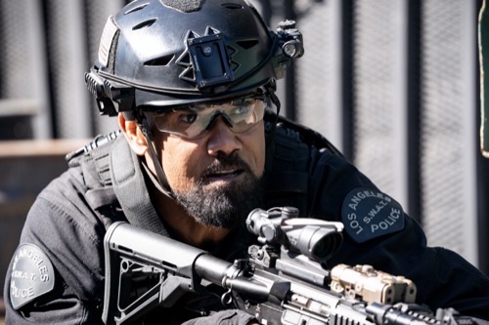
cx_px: 244
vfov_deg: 3.4
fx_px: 5431
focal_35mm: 400
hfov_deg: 5.2
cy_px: 162
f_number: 6.3
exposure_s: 1/400
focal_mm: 400
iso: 640
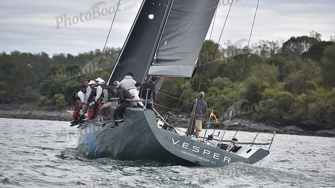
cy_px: 89
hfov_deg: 10.2
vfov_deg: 5.8
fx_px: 1874
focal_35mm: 211
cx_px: 168
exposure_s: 1/1000
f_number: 5
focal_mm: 200
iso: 400
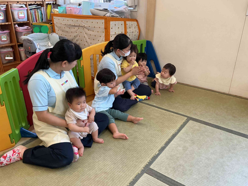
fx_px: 208
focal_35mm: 29
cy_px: 93
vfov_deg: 48.2
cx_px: 124
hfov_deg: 61.7
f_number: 1.8
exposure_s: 1/60
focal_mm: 3
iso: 50
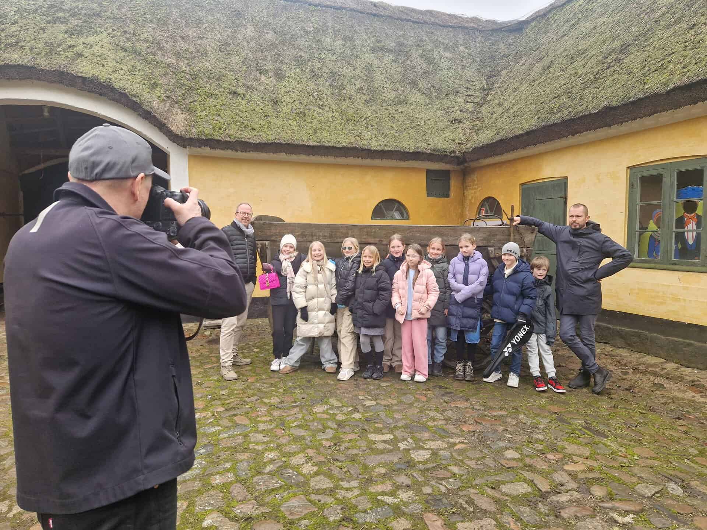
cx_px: 354
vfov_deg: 58.9
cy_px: 265
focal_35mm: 23
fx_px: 470
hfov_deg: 73.9
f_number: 1.8
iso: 80
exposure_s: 1/180
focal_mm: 5.4
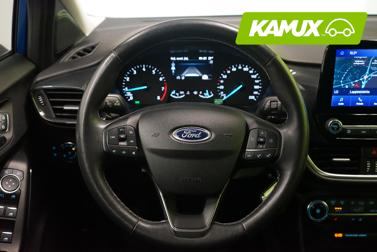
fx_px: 398
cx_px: 188
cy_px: 126
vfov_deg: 35.1
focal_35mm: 38
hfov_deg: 50.7
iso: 6400
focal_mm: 38
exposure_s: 1/50
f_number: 4
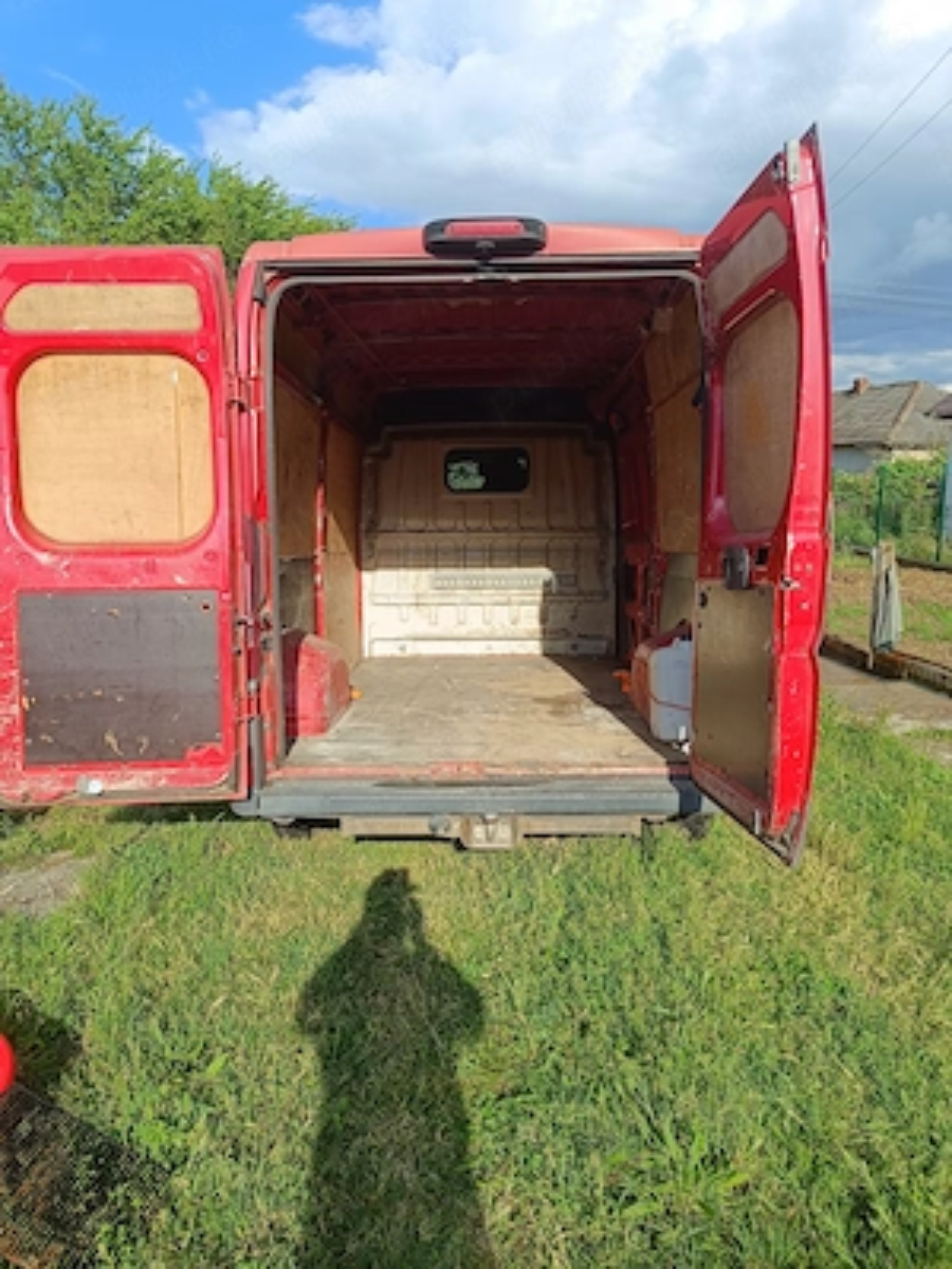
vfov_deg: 71.6
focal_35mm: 24
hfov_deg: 56.8
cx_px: 476
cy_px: 634
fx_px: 880
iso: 56
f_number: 1.88
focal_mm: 5.59
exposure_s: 1/1135
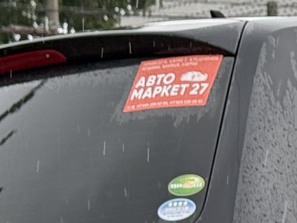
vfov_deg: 5.1
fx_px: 2479
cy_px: 357
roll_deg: +0.4
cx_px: 559
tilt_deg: +2.0
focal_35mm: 289
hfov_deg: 6.7
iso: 80
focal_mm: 6.76
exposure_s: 1/336
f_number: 1.78
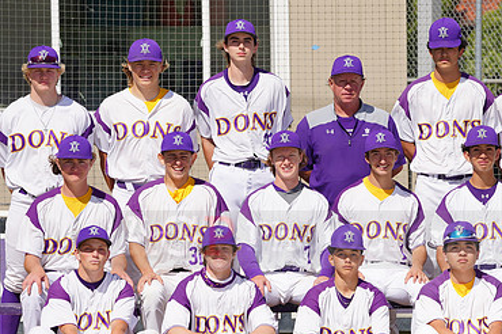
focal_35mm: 351
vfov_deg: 3.9
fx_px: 4890
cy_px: 228
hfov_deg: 5.9
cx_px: 339
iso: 100
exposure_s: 1/250
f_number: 11
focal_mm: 224
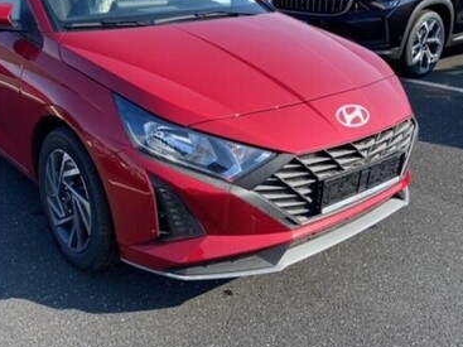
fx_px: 521
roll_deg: +0.1
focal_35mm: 39
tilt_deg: -15.9
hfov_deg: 47.1
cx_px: 153
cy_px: 100
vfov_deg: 36.2
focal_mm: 4.25
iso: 32
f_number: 1.8
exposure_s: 1/1206
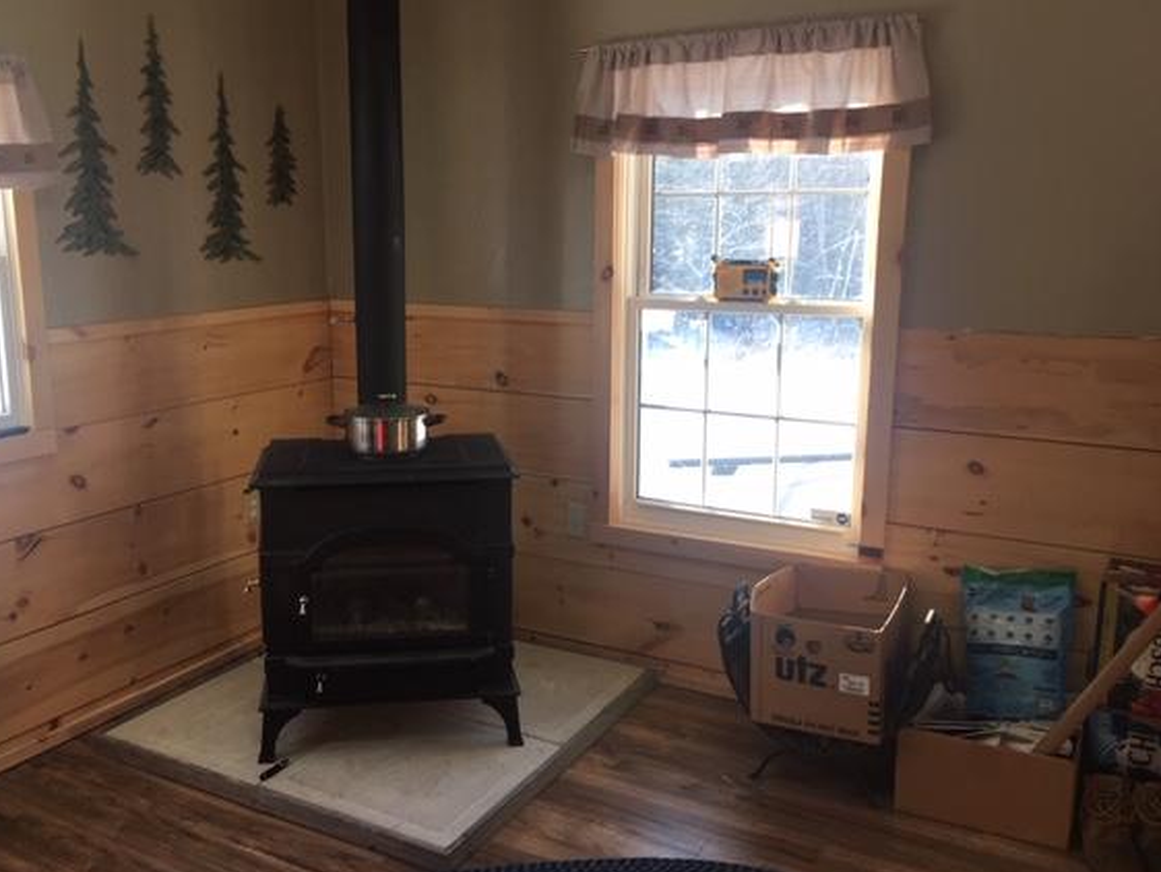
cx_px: 504
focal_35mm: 33
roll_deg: +0.9
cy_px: 426
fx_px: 1107
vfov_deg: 43.0
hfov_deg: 55.2
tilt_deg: -11.1
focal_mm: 4.15
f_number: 2.2
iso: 40
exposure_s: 1/120
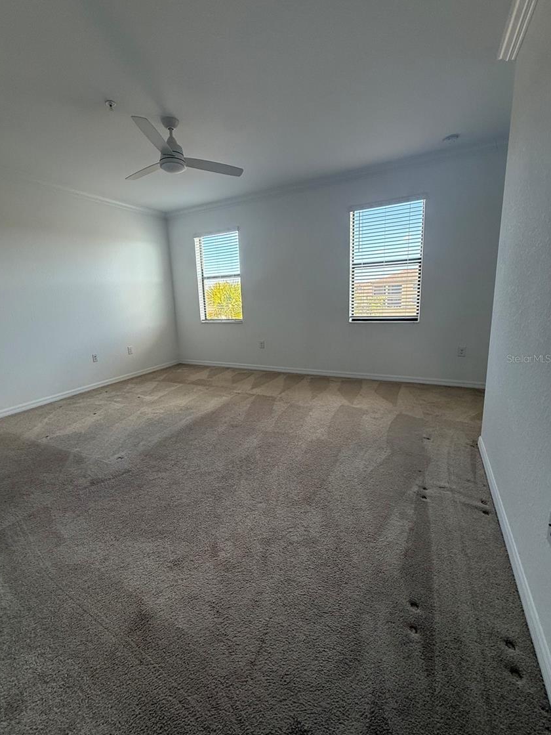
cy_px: 358
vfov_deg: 98.2
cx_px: 258
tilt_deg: -11.5
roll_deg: +2.7
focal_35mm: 15
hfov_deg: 81.6
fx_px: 318
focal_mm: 2.22
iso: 125
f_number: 2.2
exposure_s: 1/99
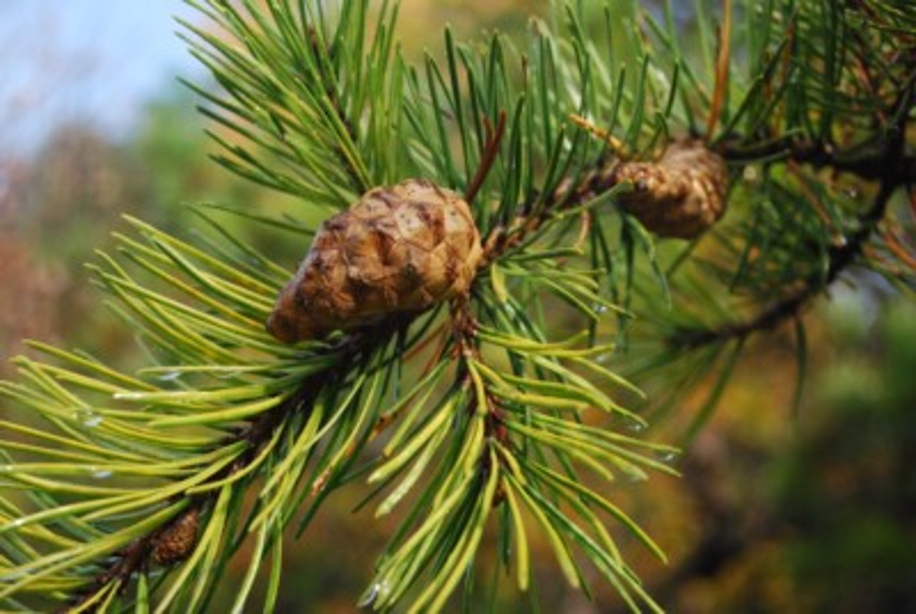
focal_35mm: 52
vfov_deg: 25.8
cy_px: 307
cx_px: 458
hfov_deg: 37.8
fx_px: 1338
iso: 800
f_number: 5.3
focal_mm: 35
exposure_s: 1/500
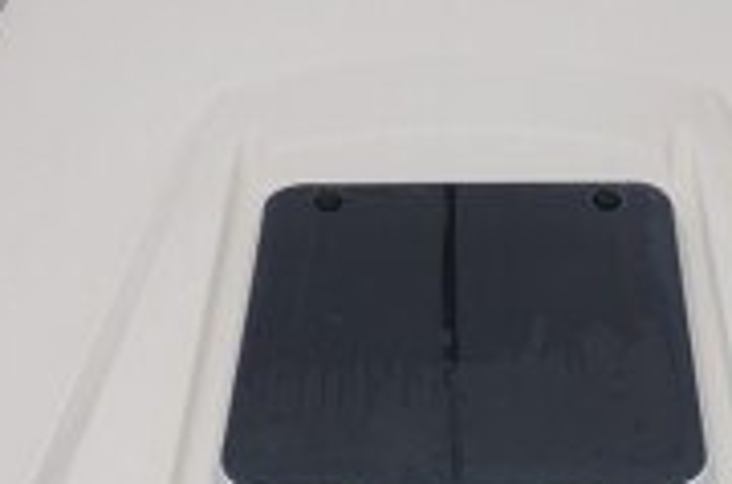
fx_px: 1278
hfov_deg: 31.7
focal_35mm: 63
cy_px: 517
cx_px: 480
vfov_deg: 20.6
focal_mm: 18
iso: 400
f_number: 14
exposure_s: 1/200
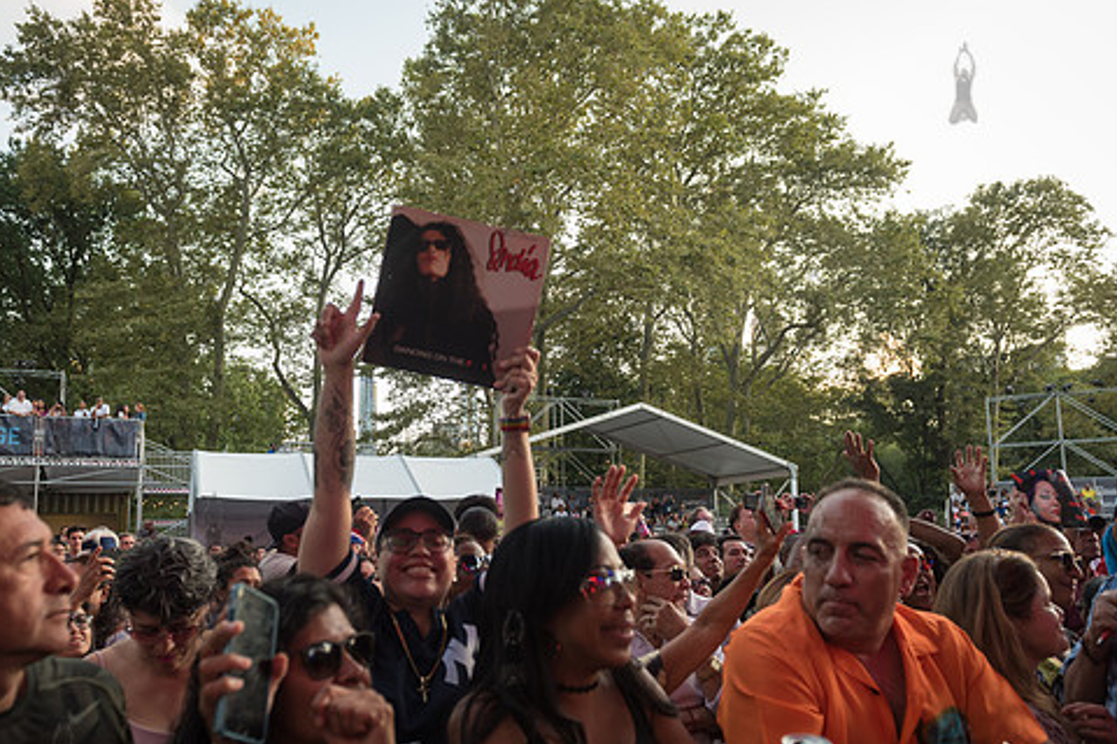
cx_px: 512
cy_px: 420
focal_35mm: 29
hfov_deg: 63.6
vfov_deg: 44.9
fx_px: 900
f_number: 4
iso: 640
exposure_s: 1/320
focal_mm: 24
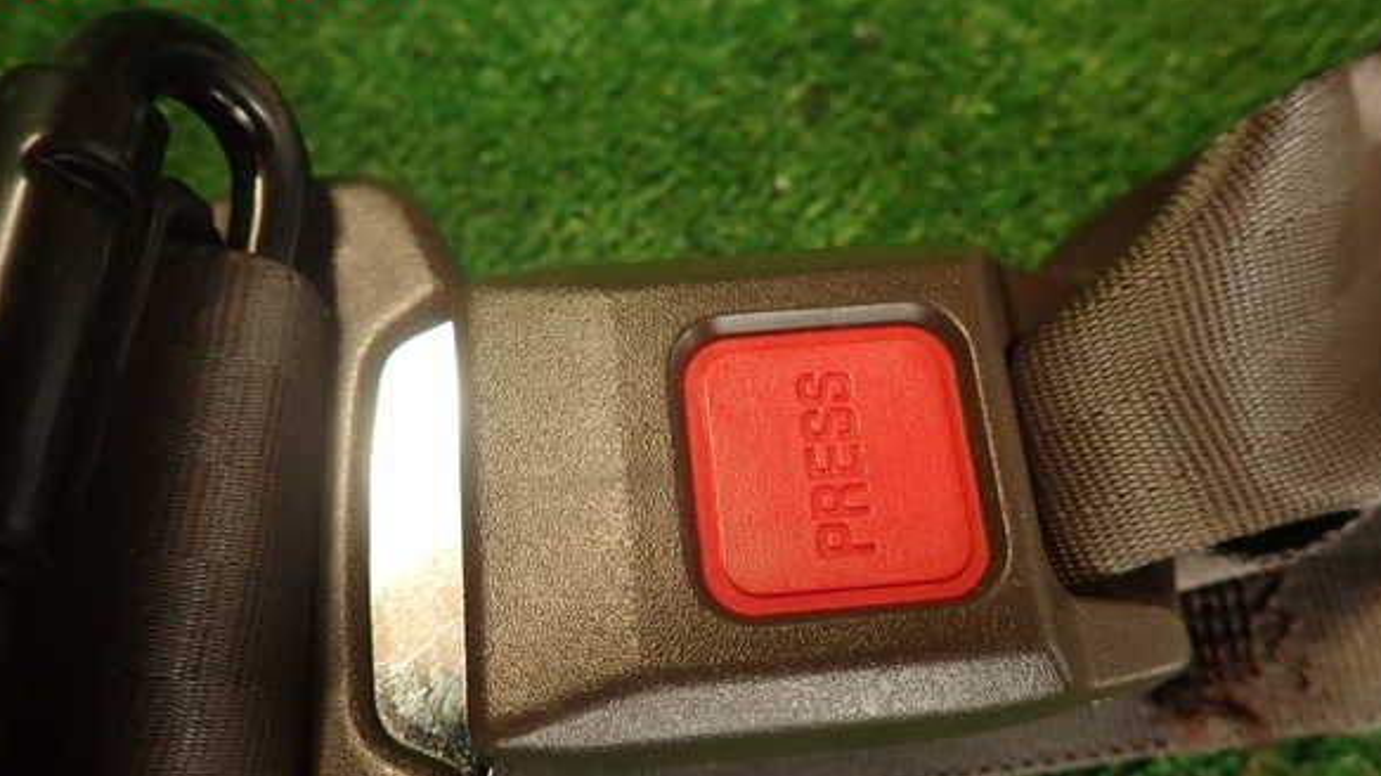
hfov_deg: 67.9
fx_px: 1025
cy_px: 476
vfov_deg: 41.2
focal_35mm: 28
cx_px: 688
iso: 200
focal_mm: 4.5
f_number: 2
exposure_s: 1/40
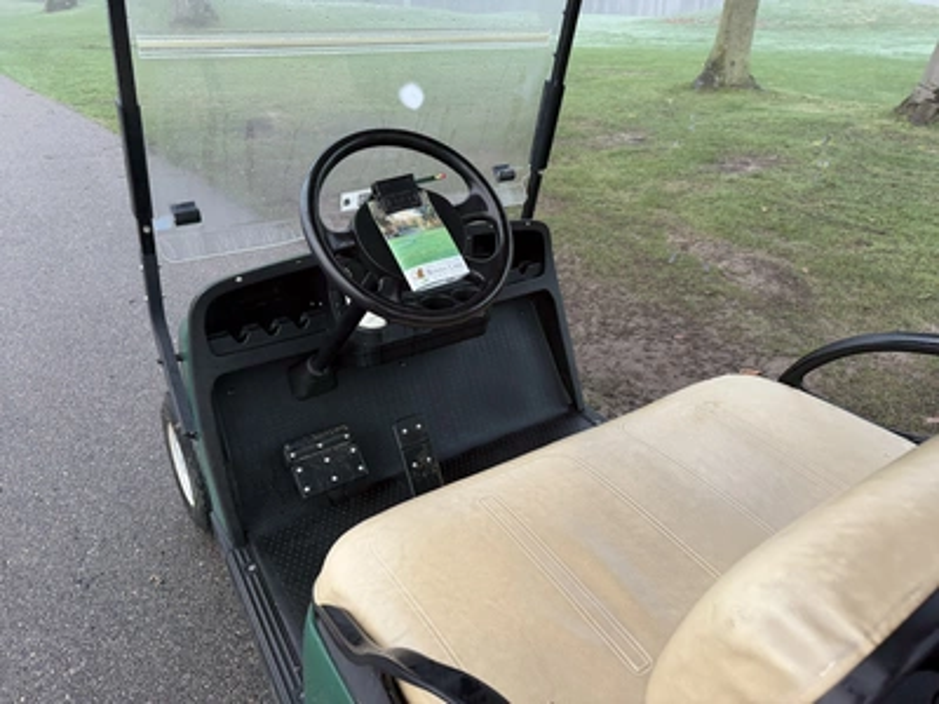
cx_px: 470
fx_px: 651
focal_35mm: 24
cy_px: 352
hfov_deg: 71.6
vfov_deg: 56.8
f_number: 1.78
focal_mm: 6.76
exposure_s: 1/118
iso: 200
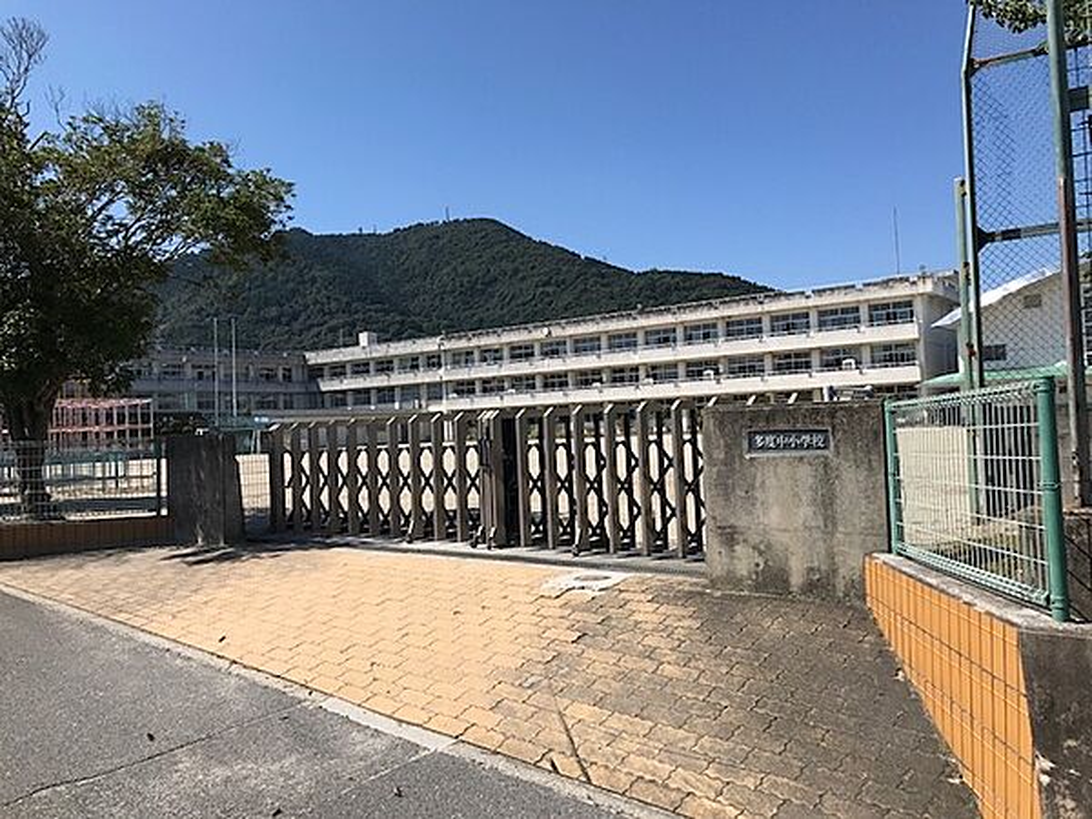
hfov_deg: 63.4
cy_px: 410
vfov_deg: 49.7
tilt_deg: +1.8
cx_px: 546
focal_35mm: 28
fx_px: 883
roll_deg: +2.5
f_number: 1.8
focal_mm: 3.99
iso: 20
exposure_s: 1/2660
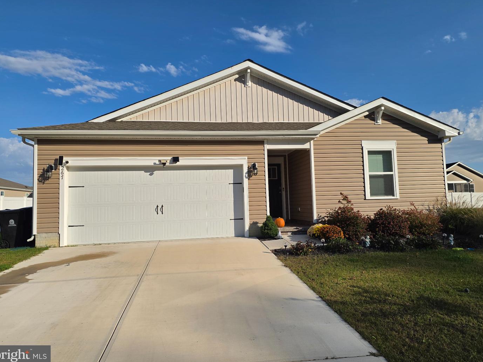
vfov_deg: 56.8
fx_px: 335
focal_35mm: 24
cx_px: 241
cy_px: 177
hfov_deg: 71.6
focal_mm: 6.25
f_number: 1.7
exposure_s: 1/7939
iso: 64
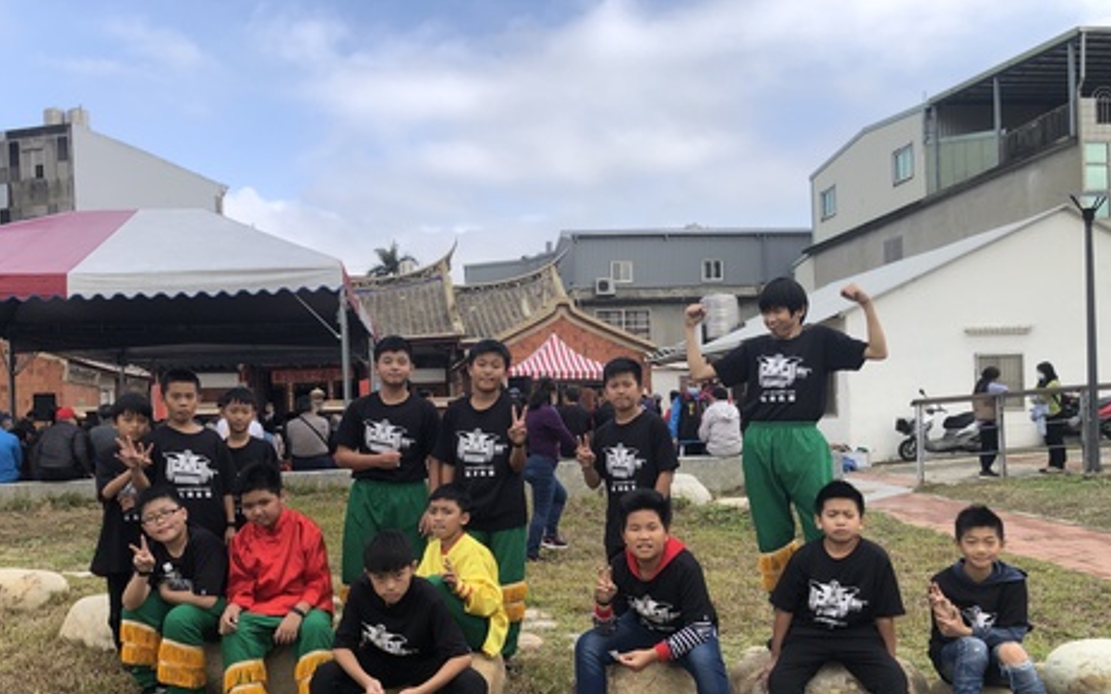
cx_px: 532
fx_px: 969
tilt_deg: -0.4
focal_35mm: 32
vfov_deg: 39.1
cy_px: 442
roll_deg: +0.9
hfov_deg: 59.6
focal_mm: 3.99
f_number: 1.8
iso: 20
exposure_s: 1/906
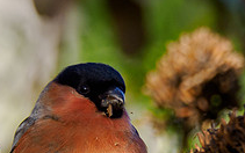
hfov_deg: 0.6
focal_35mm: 3234
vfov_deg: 0.4
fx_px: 21599
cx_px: 17
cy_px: 94
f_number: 5.6
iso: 320
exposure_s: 1/500
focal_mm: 420
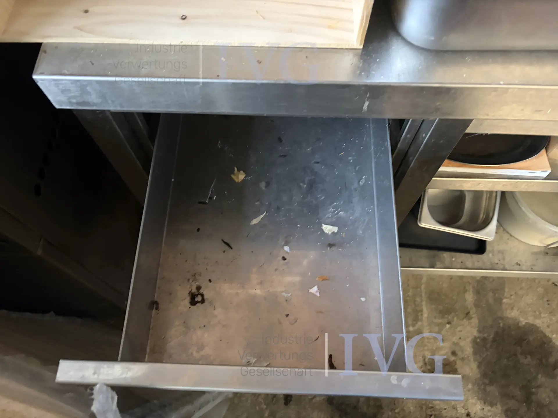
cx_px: 279
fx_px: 419
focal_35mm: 26
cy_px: 209
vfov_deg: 53.1
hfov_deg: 67.3
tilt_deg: -66.8
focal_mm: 5.96
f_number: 1.6
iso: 640
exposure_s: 1/34
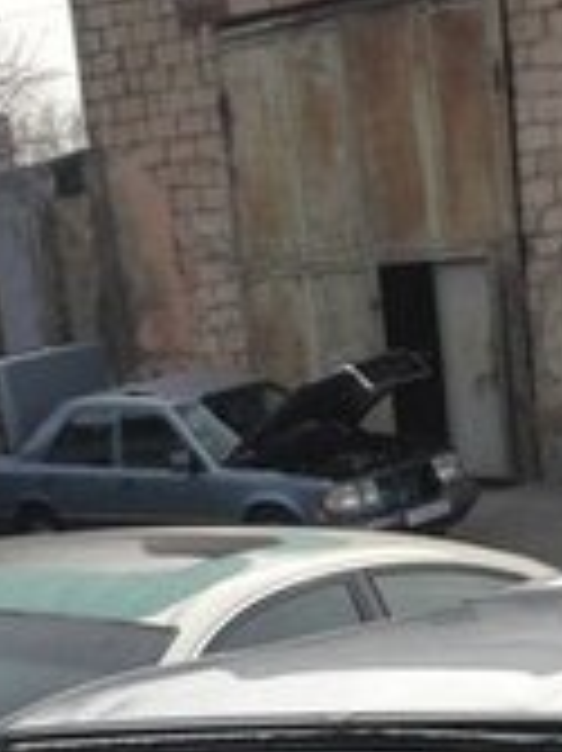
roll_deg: +3.9
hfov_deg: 14.8
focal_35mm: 98
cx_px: 598
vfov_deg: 18.0
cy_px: 1103
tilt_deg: -23.1
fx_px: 2124
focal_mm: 4.12
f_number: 2.4
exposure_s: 1/1355
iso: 50
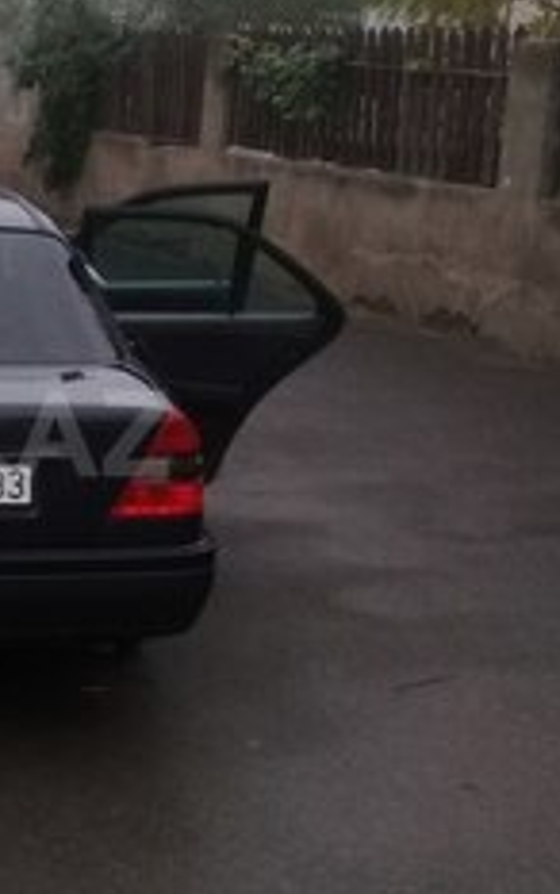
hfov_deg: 17.7
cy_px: 434
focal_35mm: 70
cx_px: -127
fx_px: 1706
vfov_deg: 29.4
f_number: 2.2
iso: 64
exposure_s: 1/408
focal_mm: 3.3
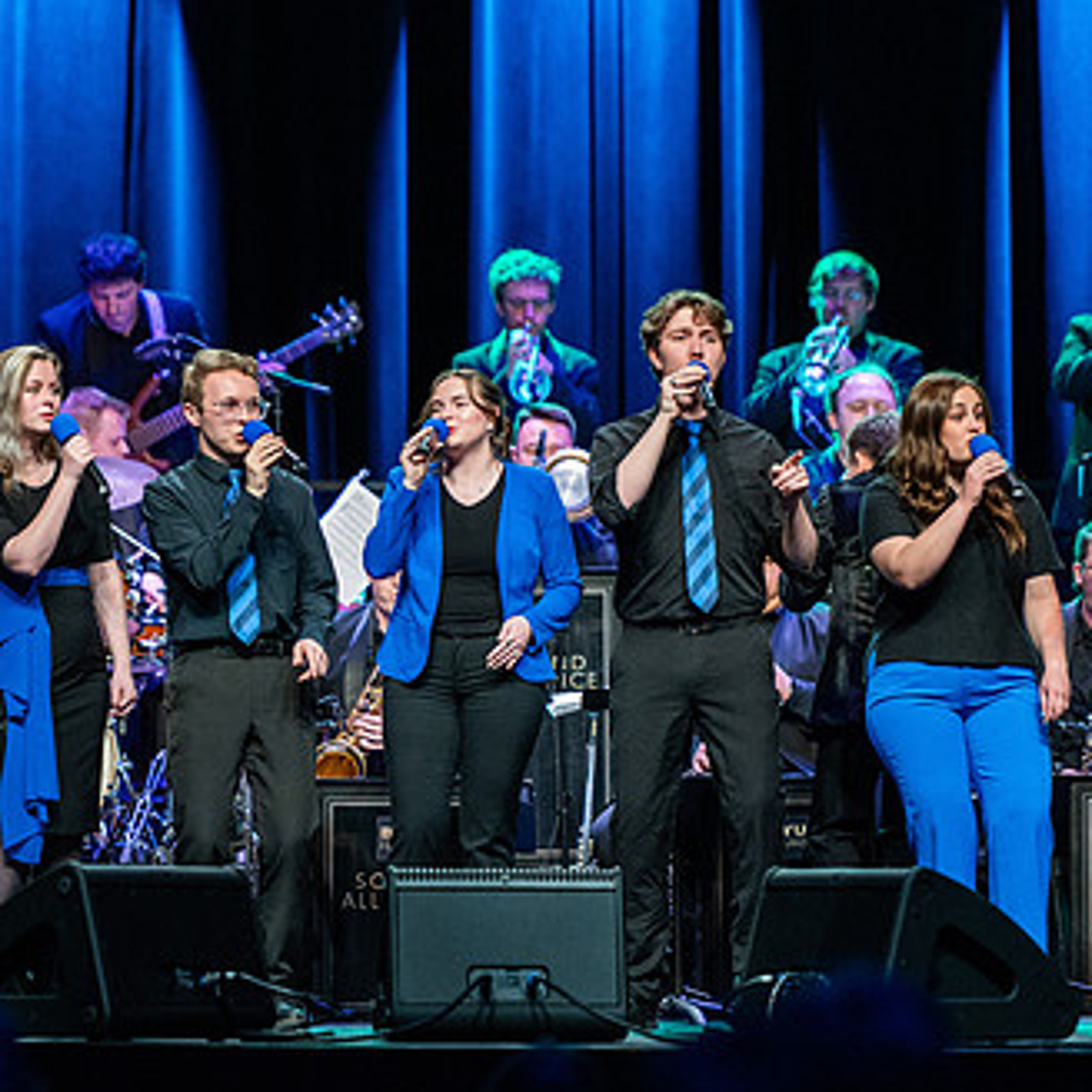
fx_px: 7531
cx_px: 353
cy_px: 606
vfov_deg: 8.3
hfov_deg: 8.3
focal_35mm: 211
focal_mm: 140
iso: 5000
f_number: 2.8
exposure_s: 1/400
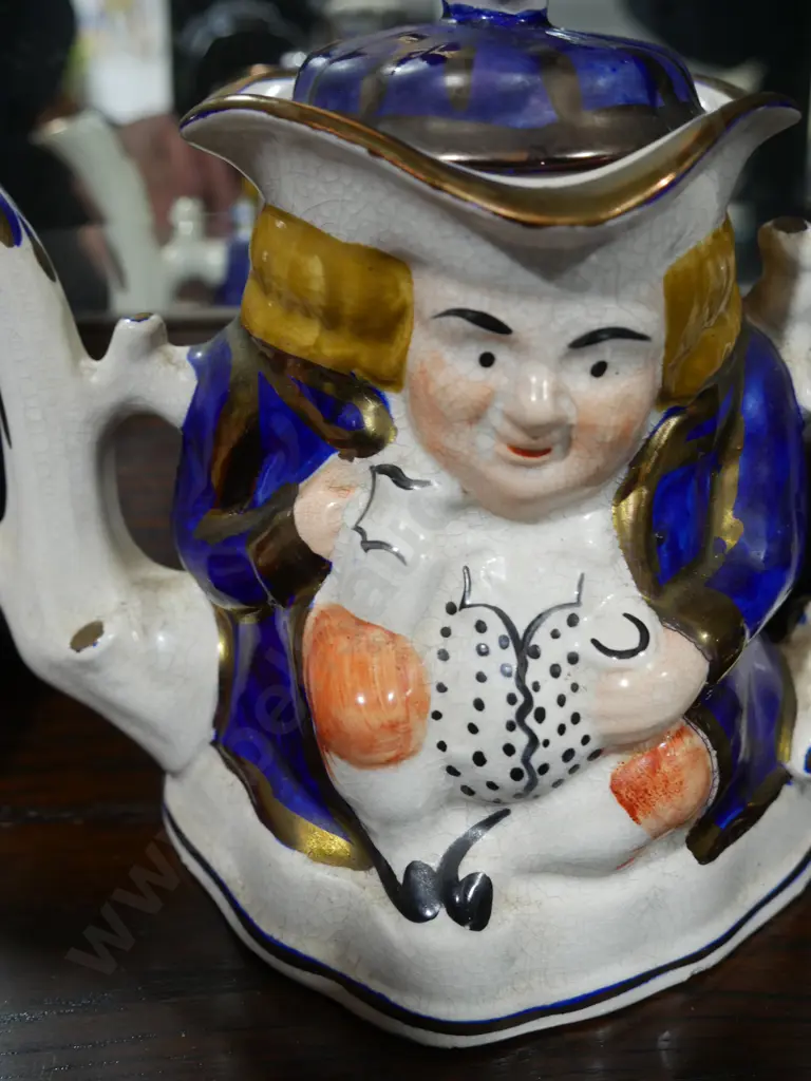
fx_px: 1250
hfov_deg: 36.0
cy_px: 540
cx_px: 406
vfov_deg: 46.8
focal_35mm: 40
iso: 500
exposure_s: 1/60
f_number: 4.5
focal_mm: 20
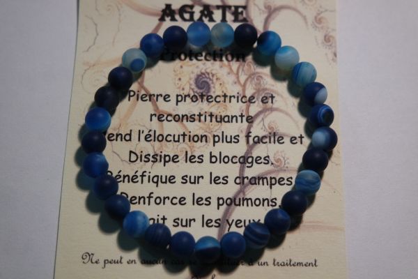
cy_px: 140
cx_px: 209
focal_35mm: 64
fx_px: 743
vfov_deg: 21.2
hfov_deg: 31.4
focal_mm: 42
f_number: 5.6
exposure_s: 1/60
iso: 800
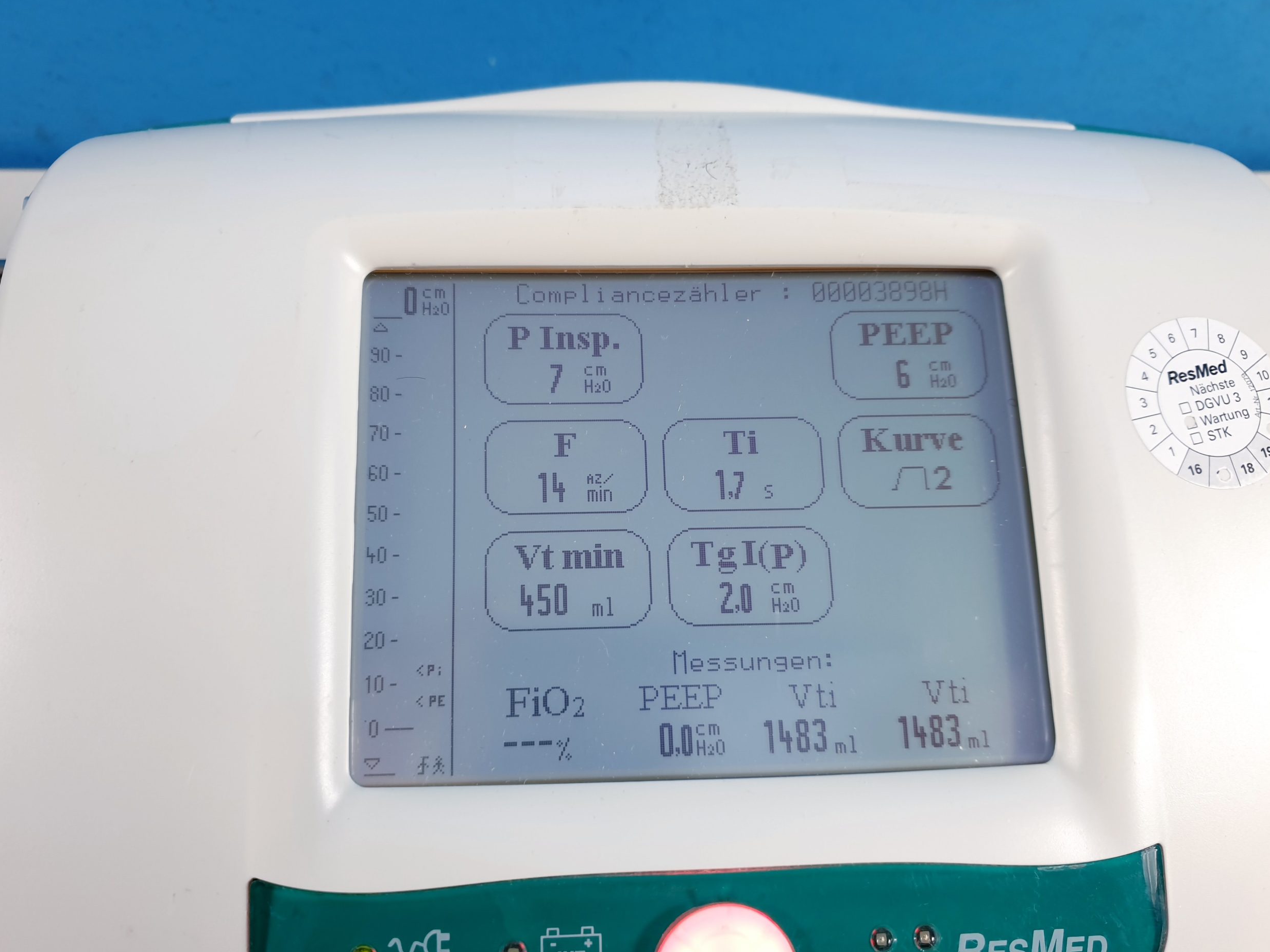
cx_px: 617
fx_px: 991
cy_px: 482
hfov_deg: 65.3
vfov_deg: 51.4
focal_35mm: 27
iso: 50
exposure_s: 1/100
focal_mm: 4.3
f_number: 1.5
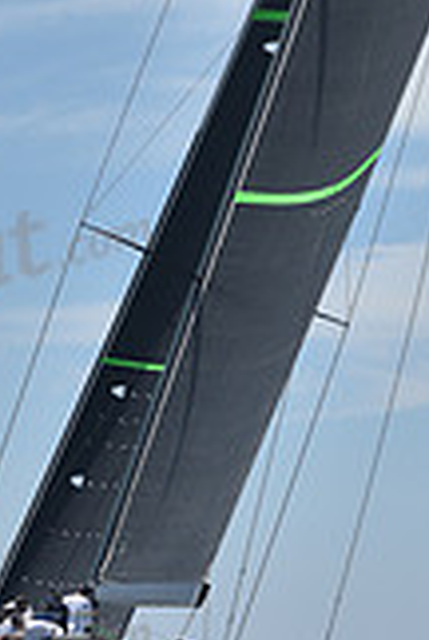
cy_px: 28
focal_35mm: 252
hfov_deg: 5.5
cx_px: 359
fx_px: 4485
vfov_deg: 8.1
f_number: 11
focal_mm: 70
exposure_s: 1/800
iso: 250
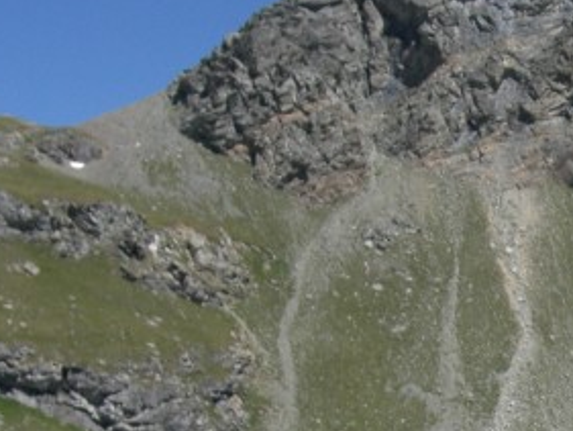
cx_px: 722
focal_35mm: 108
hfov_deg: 17.2
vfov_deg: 13.2
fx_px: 1788
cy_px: 562
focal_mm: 7.9
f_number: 8
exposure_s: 1/200
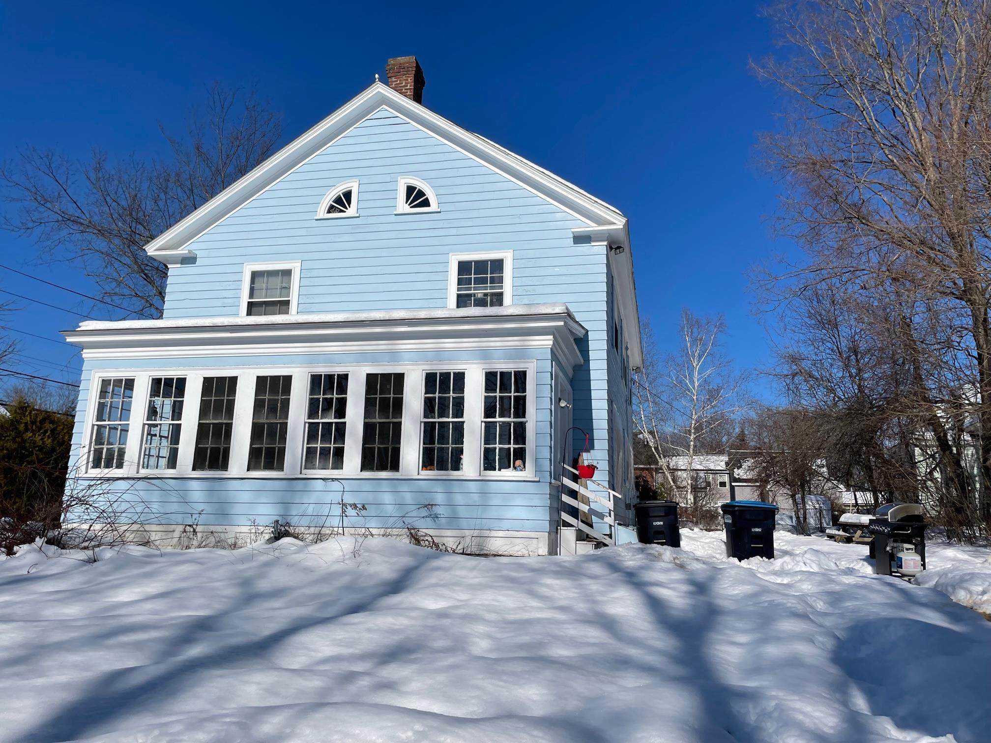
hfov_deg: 67.3
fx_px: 744
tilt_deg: +11.5
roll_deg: -0.9
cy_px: 372
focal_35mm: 26
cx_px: 496
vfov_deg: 53.1
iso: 32
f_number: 1.6
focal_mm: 4.2
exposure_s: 1/10753
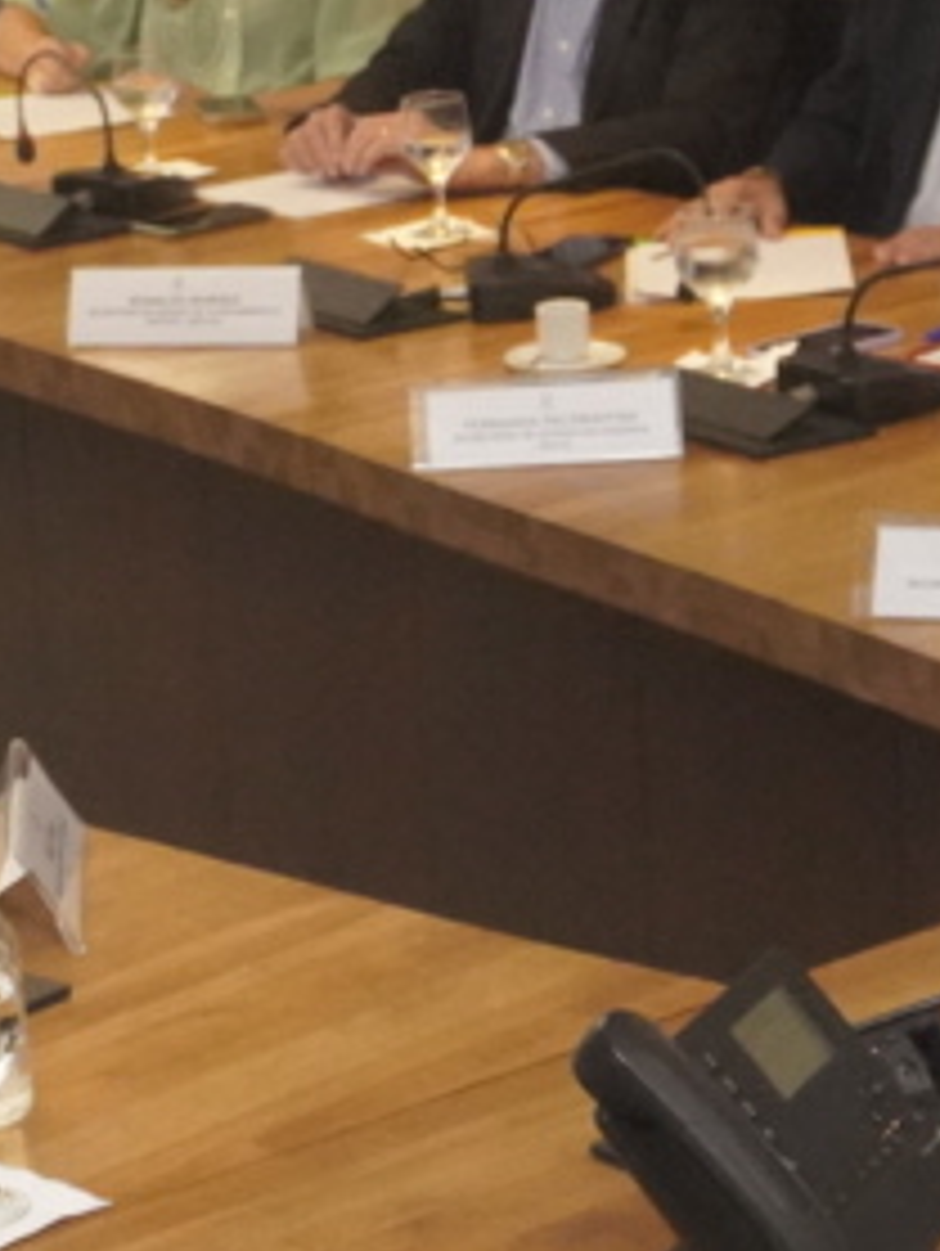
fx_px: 4844
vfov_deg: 14.7
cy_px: 374
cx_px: 135
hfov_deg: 11.0
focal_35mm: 134
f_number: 5.6
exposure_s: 1/160
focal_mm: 24
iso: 8000
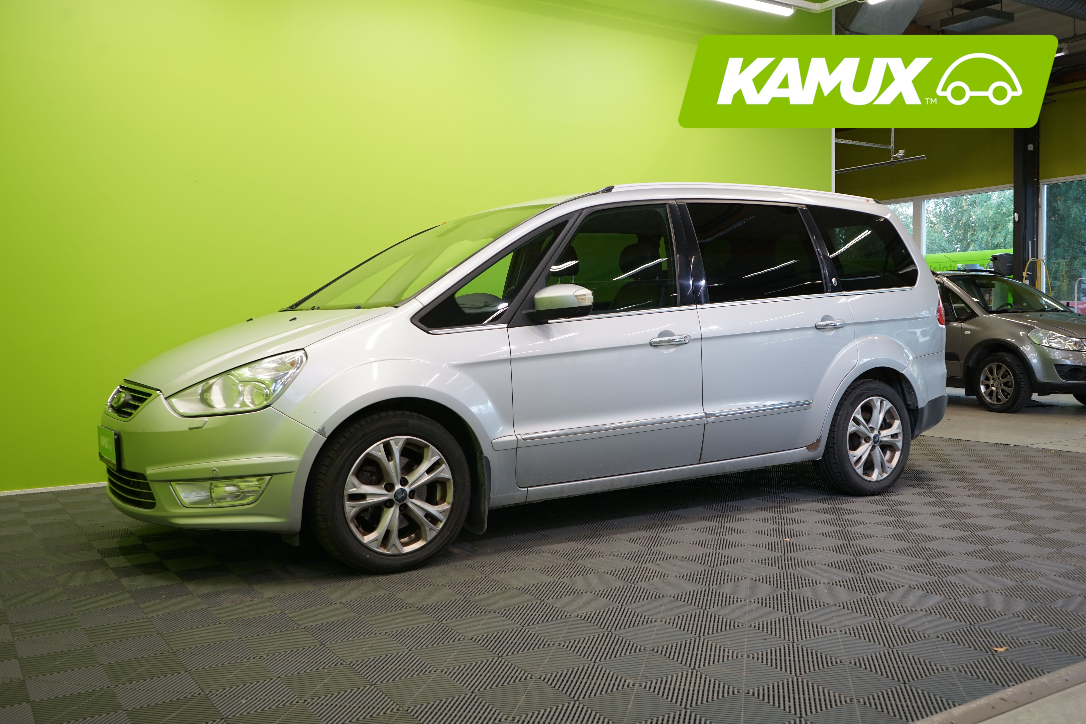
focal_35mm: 31
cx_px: 543
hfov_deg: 60.3
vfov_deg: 42.3
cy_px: 362
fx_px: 935
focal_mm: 31
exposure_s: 1/25
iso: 400
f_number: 5.6
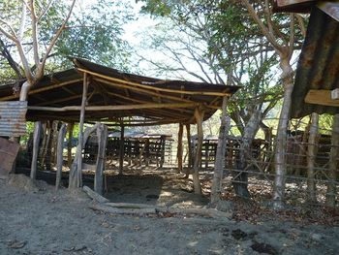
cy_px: 128
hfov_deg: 58.3
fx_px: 304
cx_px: 170
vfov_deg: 45.5
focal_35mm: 31
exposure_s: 1/125
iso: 80
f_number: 2.8
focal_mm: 5.5
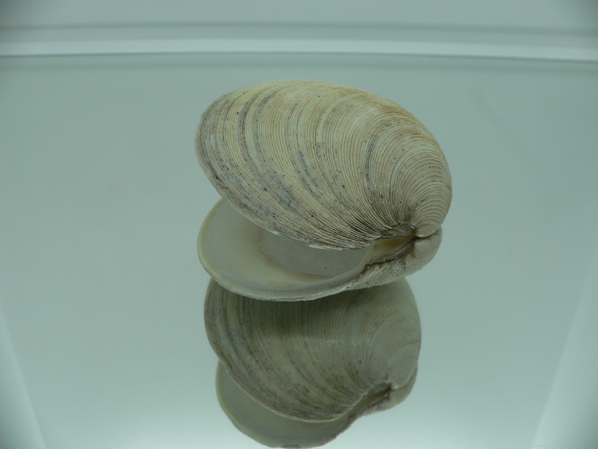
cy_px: 224
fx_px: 605
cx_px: 299
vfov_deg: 40.7
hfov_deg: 52.6
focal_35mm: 35
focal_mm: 4.6
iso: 80
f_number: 2.8
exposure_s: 1/60
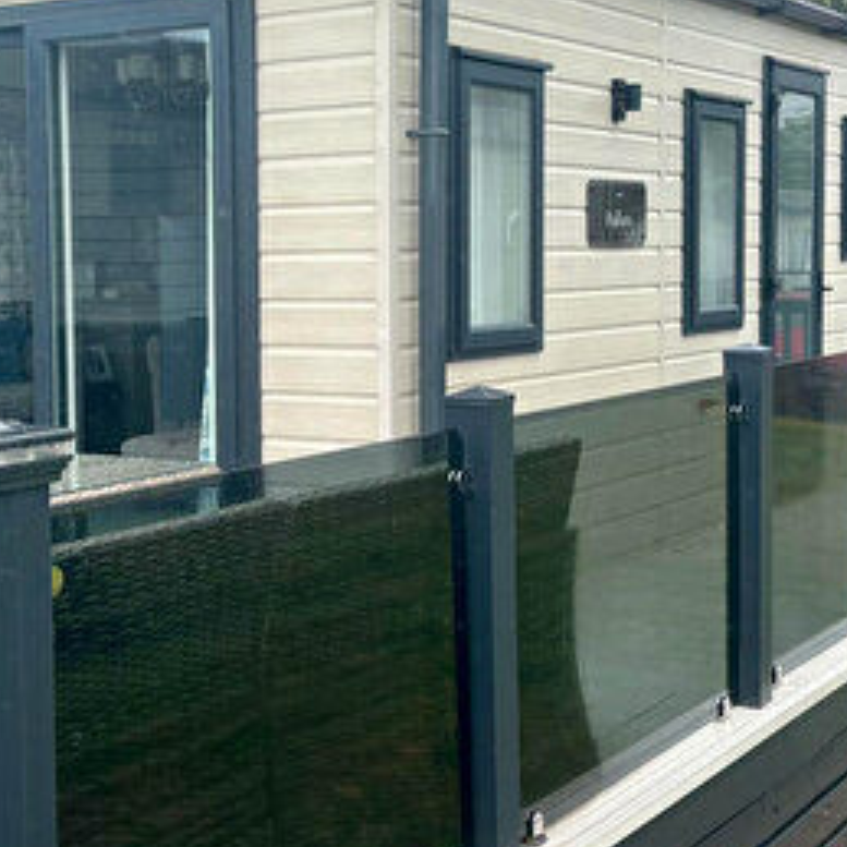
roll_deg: -0.3
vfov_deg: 27.7
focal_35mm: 62
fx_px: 1716
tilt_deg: -4.4
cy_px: 368
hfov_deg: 27.5
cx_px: 281
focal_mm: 5.96
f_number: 1.6
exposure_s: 1/961
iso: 50
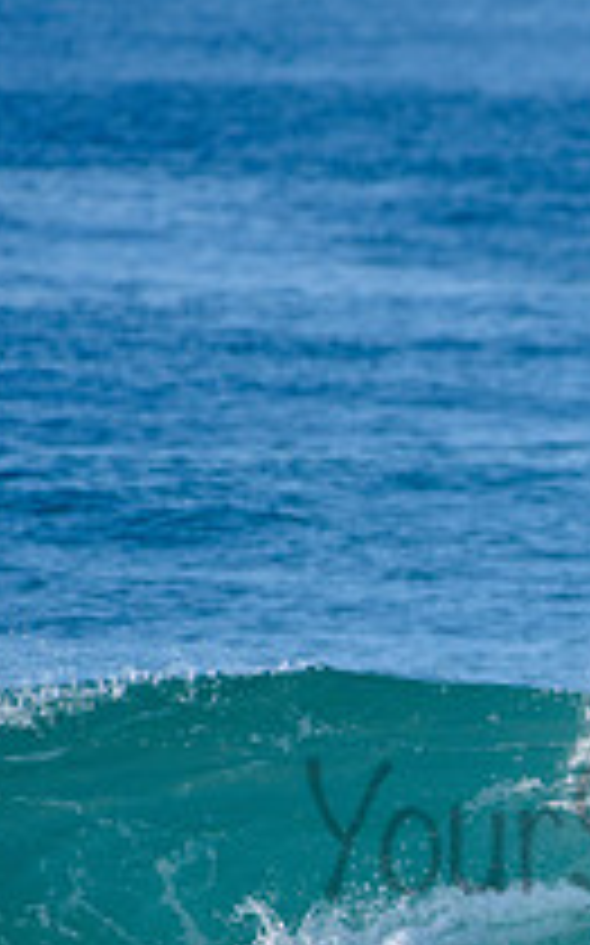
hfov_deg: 0.9
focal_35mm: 1410
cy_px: 790
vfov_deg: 1.5
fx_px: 36325
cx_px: 770
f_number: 5.6
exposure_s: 1/1600
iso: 180
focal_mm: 500
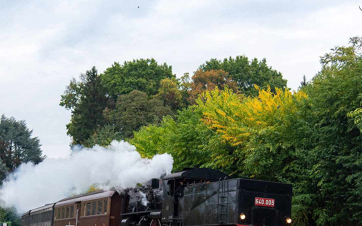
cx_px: 163
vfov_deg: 18.3
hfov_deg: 29.0
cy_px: 151
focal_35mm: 71
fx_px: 700
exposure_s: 1/400
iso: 2000
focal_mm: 48
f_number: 4
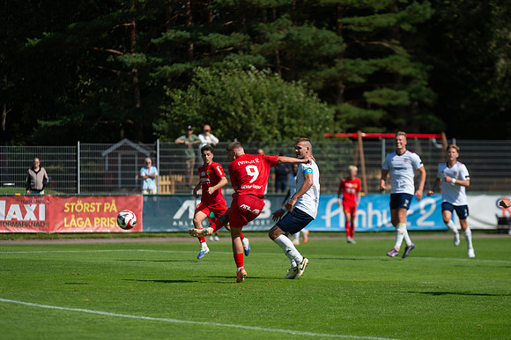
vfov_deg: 7.3
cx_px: 256
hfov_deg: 10.9
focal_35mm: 188
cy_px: 170
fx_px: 2674
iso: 100
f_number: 3.2
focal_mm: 185
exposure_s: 1/2500
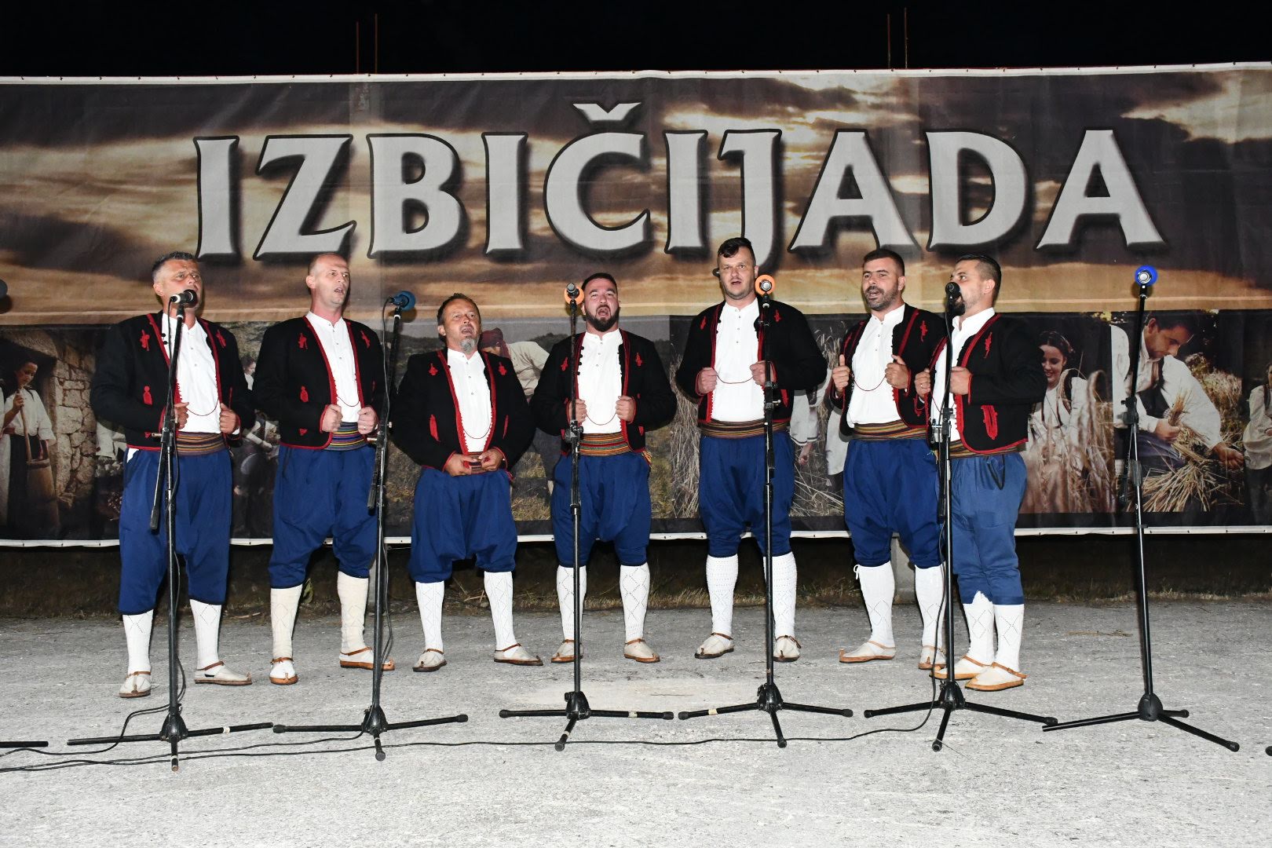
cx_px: 636
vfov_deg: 36.9
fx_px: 1272
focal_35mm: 36
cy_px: 424
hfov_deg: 53.1
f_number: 7.1
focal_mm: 24
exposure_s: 1/60
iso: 3200
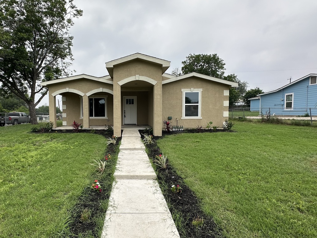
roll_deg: +1.1
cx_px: 123
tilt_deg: -2.5
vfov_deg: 65.9
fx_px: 183
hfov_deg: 80.5
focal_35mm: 20
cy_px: 124
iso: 50
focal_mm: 2.22
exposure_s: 1/1855
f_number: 2.2
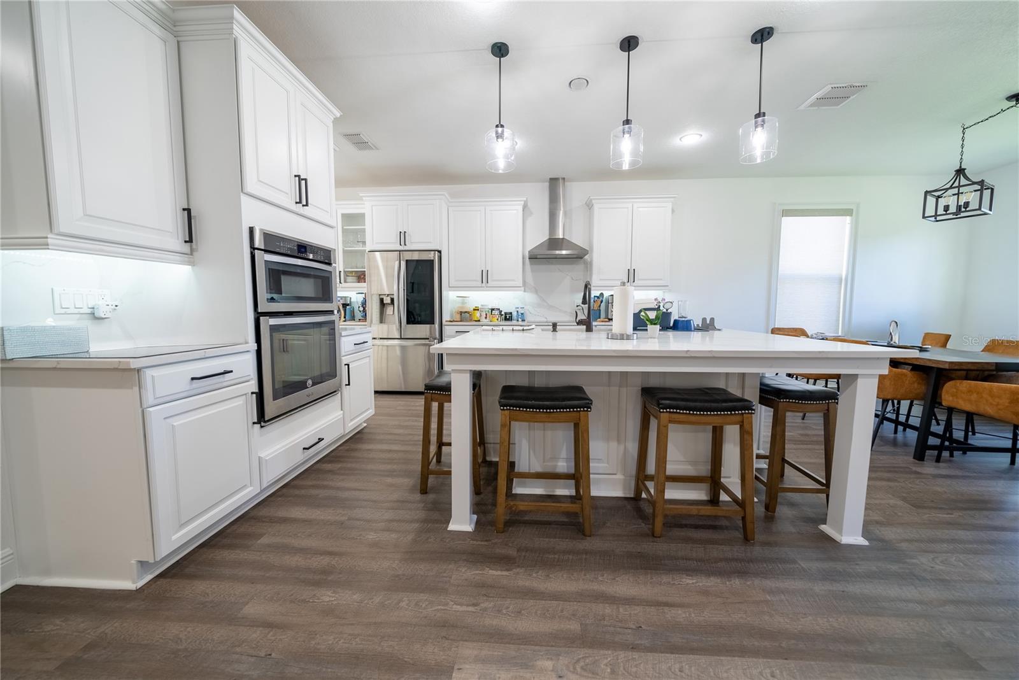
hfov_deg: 112.6
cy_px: 340
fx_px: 340
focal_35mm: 12
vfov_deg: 90.1
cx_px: 510
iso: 160
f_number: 5.6
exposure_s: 1/100
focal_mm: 12
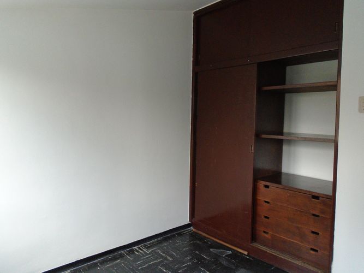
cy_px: 136
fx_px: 273
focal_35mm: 26
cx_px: 182
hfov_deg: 67.3
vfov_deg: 53.0
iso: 320
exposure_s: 1/80
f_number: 3.2
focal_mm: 4.6
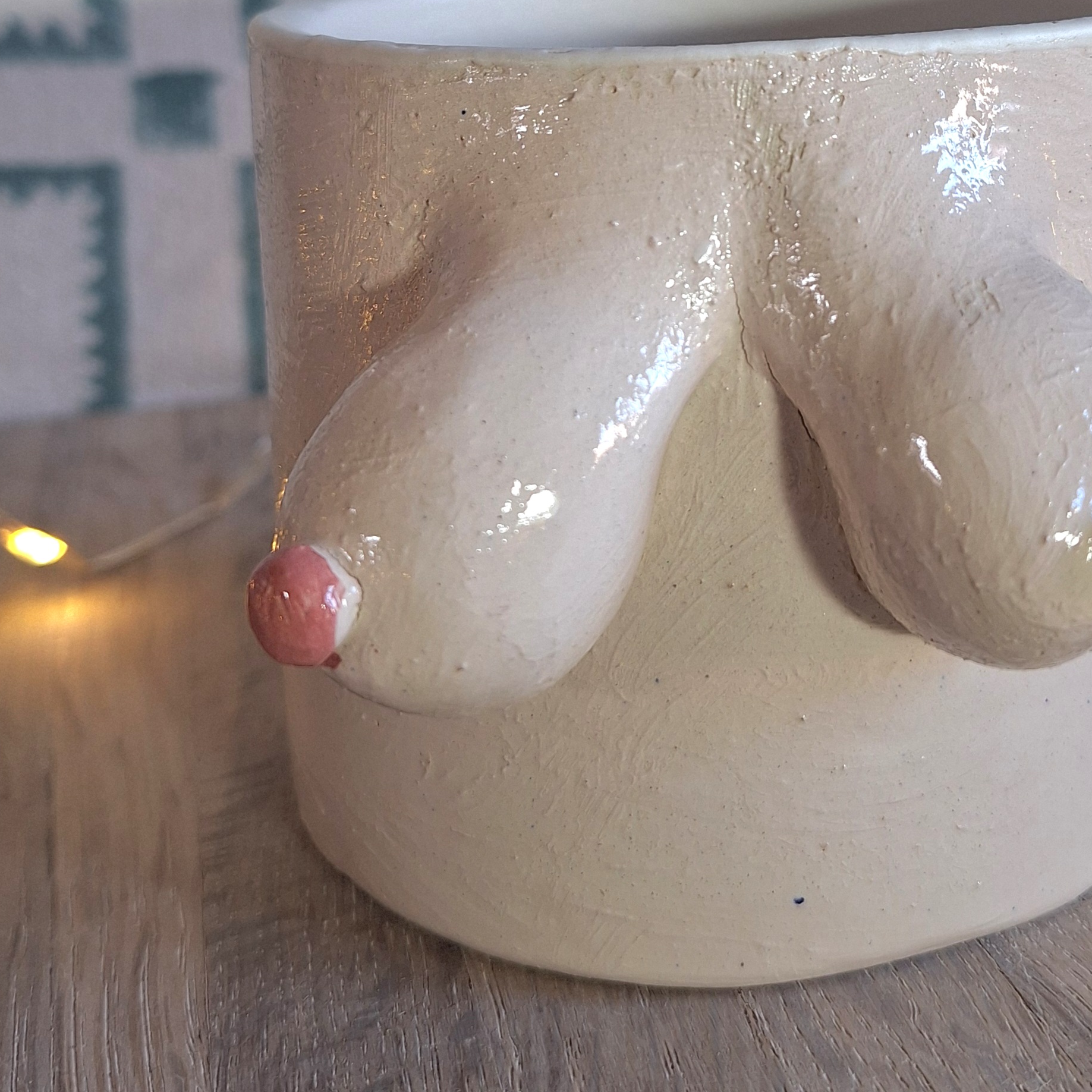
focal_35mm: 37
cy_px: 230
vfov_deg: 43.0
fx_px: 1321
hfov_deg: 44.3
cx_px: 727
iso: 64
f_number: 1.8
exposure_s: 1/50
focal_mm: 5.54
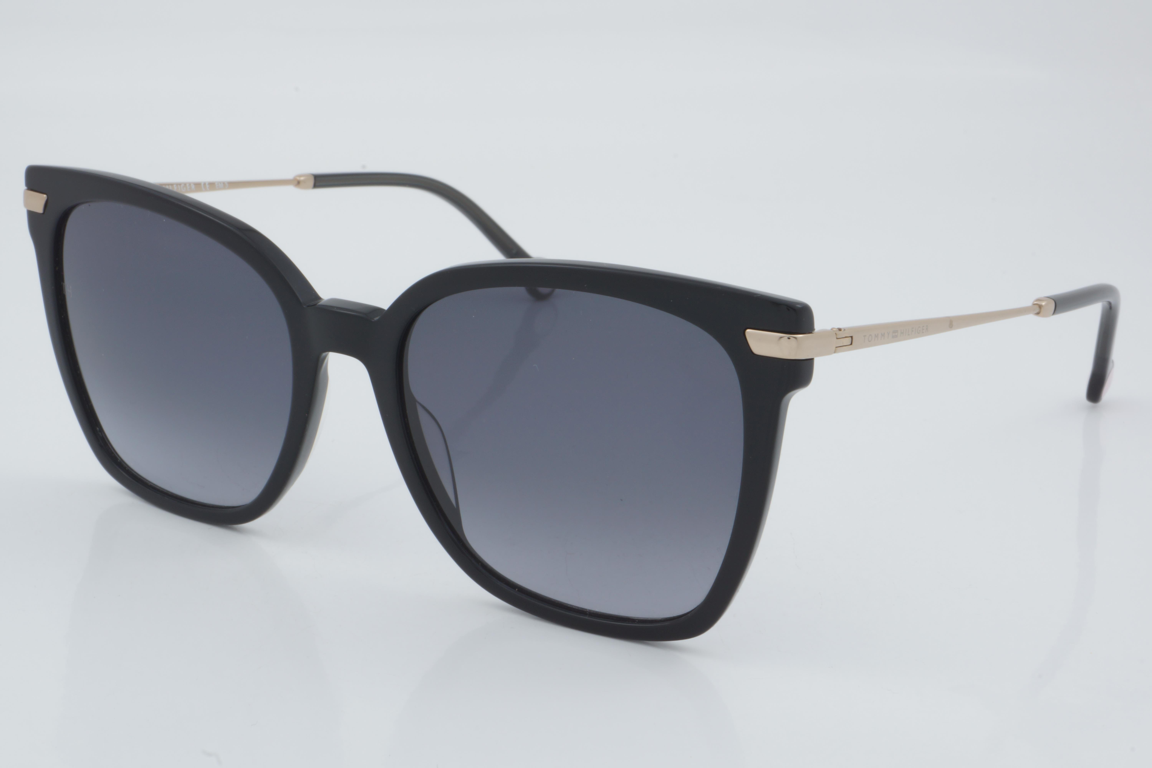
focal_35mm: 68
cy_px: 384
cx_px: 576
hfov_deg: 29.9
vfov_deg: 20.2
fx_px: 2160
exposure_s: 1/3
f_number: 32
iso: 100
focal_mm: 45
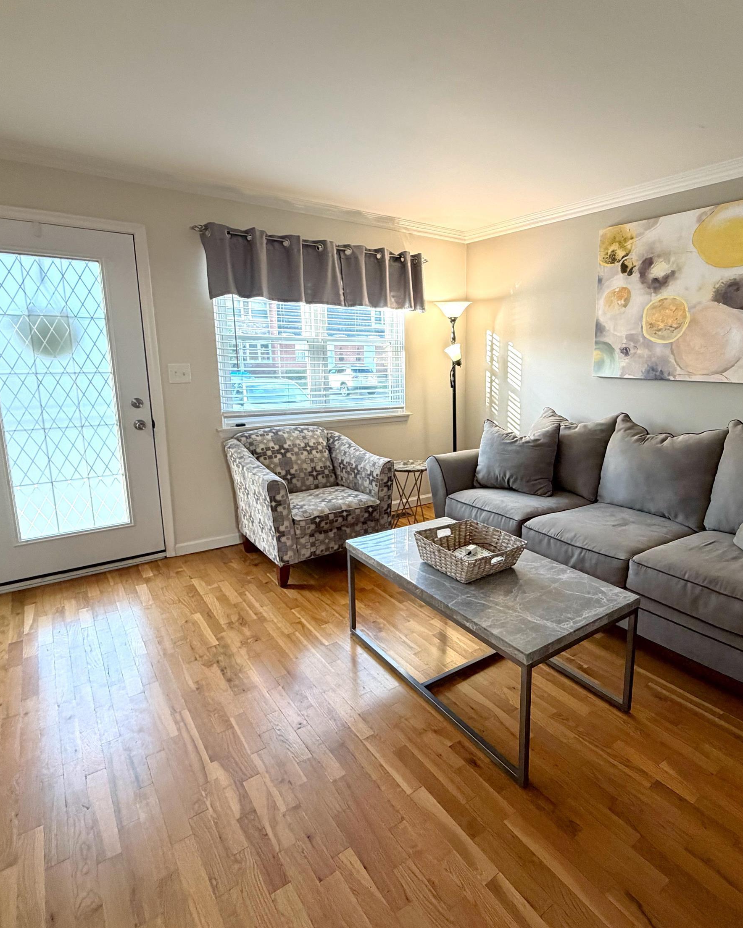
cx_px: 460
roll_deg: +0.2
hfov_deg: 69.8
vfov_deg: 83.3
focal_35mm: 19
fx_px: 522
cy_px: 450
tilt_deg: -10.0
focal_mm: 2.22
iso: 250
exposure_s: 1/60
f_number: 2.2
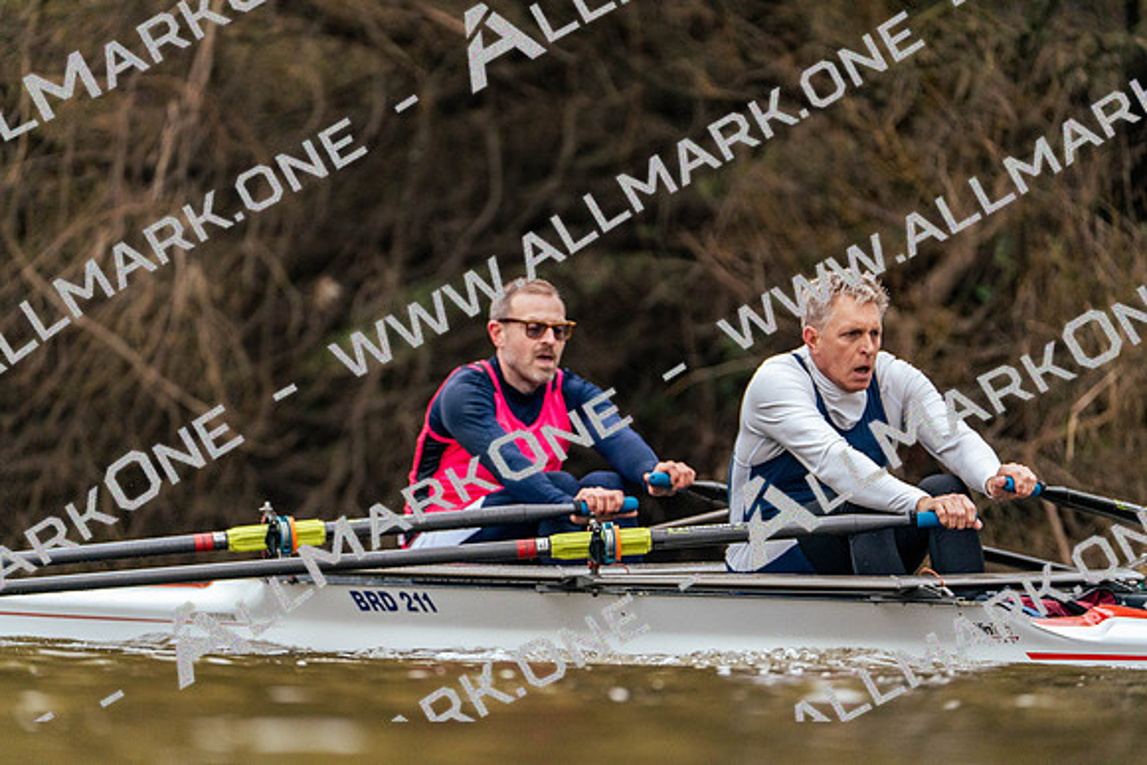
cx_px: 574
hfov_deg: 3.4
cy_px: 382
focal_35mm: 600
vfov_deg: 2.3
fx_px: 19120
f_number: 6.3
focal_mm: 600
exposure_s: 1/1600
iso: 4000
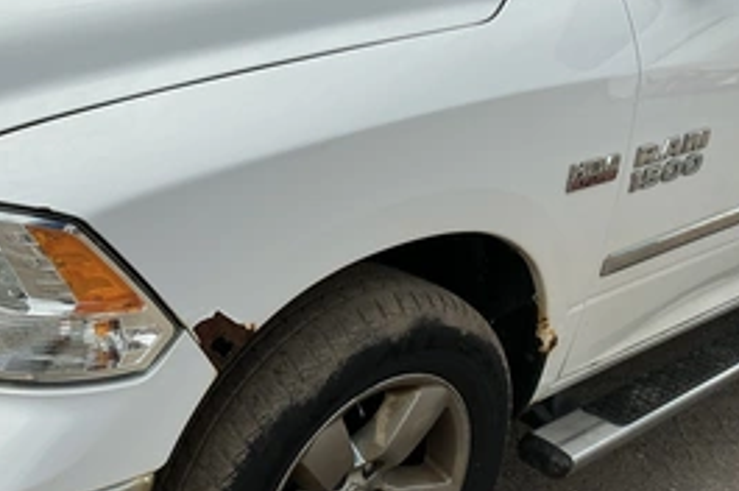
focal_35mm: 44
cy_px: 368
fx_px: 902
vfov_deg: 29.9
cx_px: 198
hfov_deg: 43.3
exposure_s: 1/2959
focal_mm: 3
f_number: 1.8
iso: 25
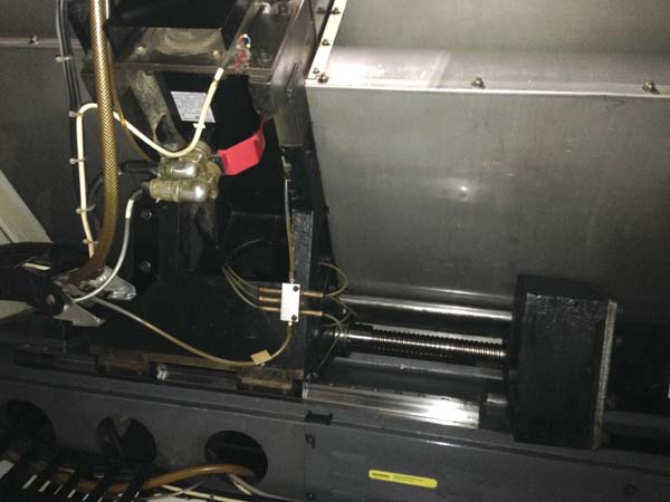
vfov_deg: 42.9
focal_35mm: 33
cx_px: 335
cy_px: 251
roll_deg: +0.4
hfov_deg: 55.4
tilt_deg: -20.3
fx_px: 639
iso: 250
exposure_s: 1/16
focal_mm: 4.12
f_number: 2.4
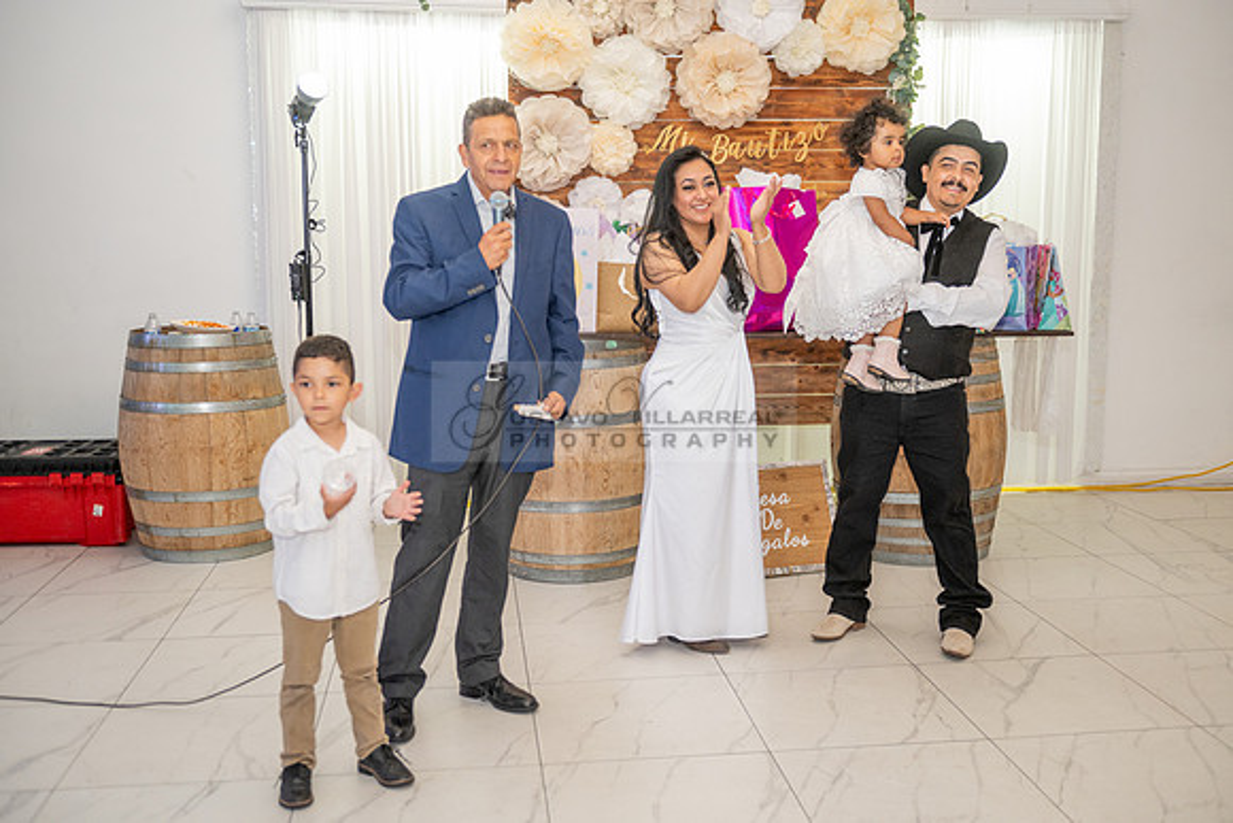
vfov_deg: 35.1
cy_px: 412
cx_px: 616
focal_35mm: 38
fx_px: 1302
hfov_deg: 50.7
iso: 800
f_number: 3.2
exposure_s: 1/160
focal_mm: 38
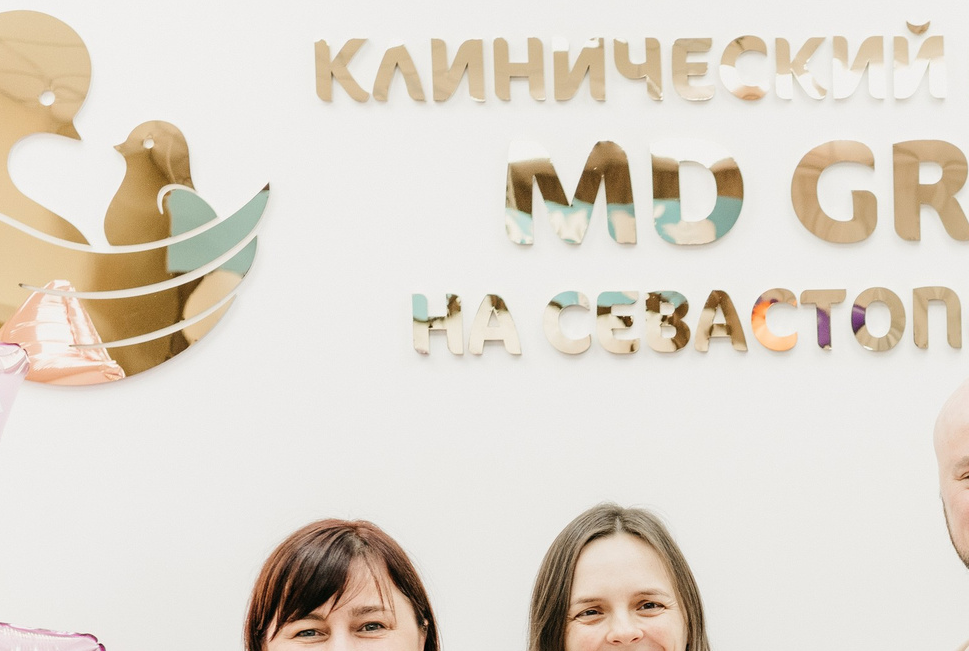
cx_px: 1106
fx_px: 3669
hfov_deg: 14.6
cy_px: 758
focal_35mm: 136
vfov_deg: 10.0
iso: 250
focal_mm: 50
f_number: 4
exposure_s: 1/160
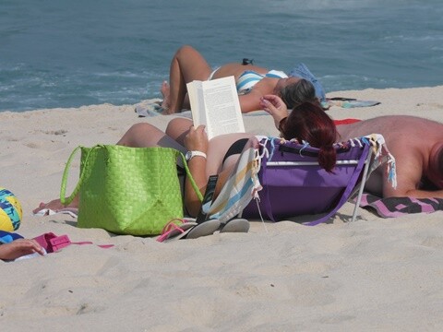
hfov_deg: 6.6
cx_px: 222
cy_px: 166
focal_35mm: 300
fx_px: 3839
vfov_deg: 5.0
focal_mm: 53.8
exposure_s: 1/640
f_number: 5.8
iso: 80
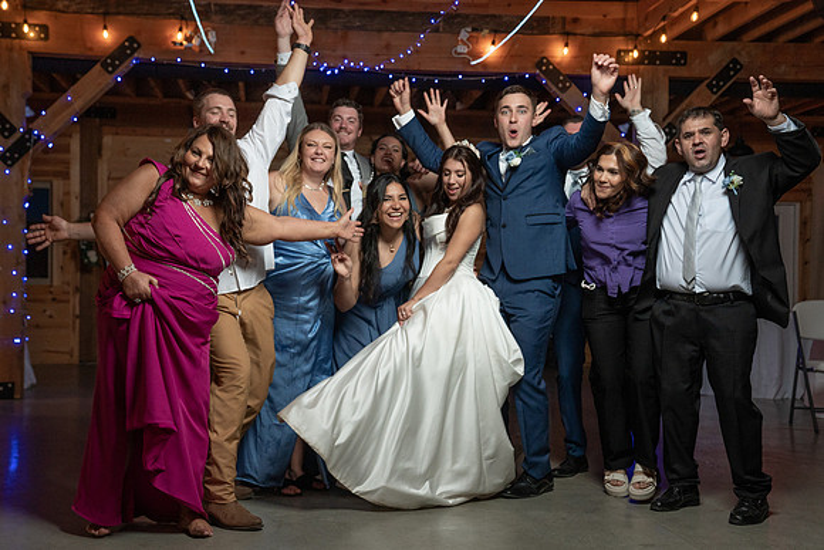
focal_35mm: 44
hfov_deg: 44.7
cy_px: 287
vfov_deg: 30.7
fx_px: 1002
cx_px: 395
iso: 2000
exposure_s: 1/200
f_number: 4
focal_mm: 42
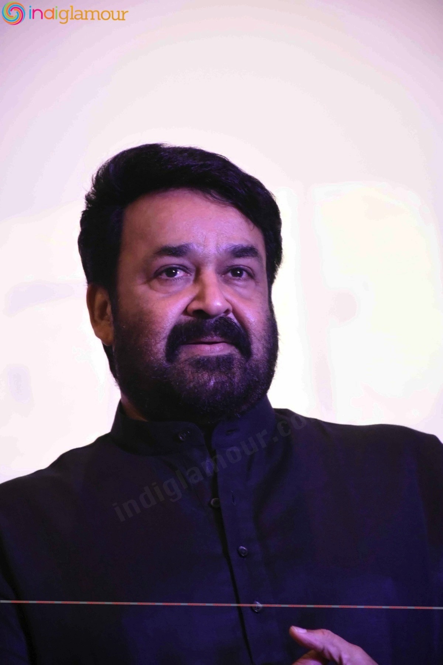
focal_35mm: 210
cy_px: 332
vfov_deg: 9.8
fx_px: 3876
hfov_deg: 6.5
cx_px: 222
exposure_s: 1/100
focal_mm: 140
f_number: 5.6
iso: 6400
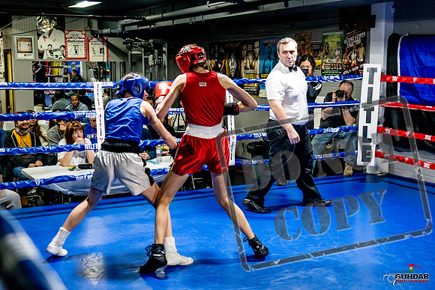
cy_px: 145
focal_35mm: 52
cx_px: 218
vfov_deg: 26.0
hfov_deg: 38.2
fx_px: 628
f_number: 2.8
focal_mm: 35
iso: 5000
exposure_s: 1/800
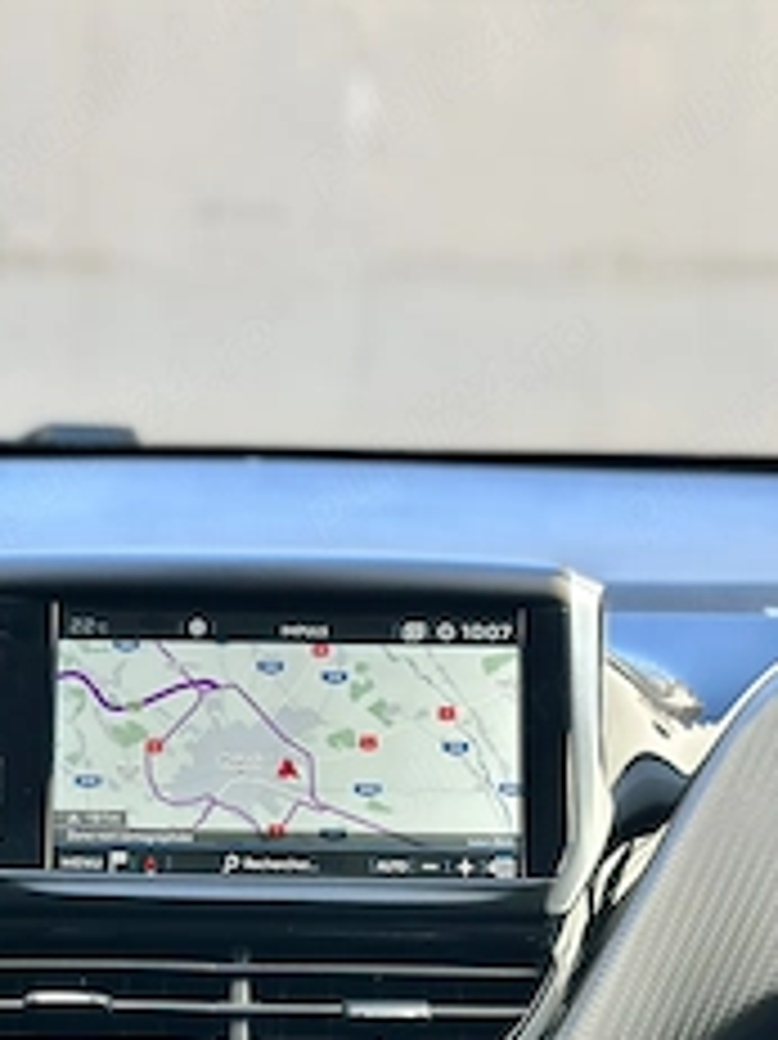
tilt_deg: -12.0
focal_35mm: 83
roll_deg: -2.9
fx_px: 2490
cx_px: 288
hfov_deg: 17.7
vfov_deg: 23.2
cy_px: 842
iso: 80
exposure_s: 1/321
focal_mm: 6.86
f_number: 1.78
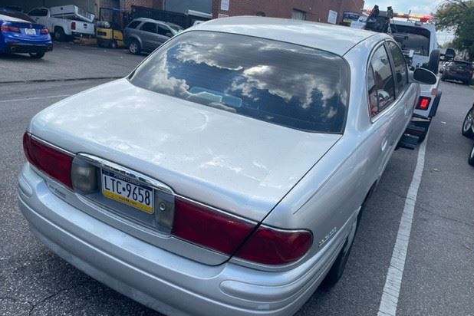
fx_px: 369
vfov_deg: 46.2
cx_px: 232
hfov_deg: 65.5
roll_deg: -3.8
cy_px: 183
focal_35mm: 28
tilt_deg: -16.9
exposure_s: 1/2020
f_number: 1.6
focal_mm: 4.2
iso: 32
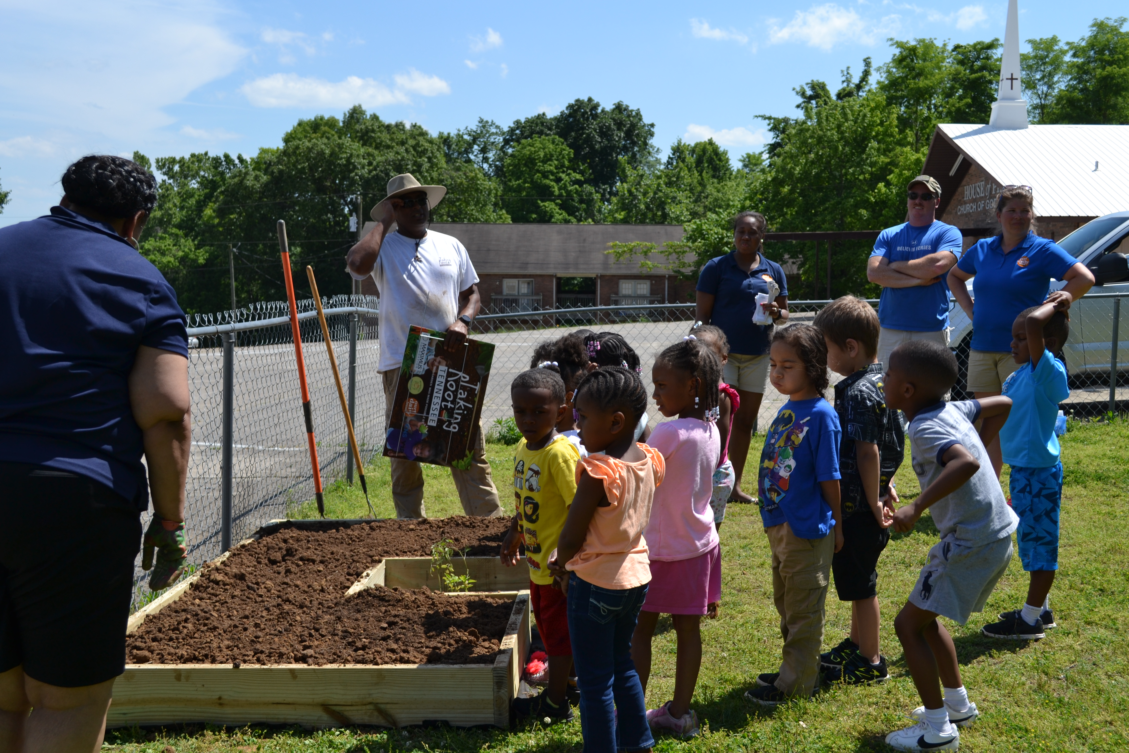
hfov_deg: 46.4
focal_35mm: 42
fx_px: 1317
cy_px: 376
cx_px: 564
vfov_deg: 31.9
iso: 100
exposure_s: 1/320
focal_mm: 28
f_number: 6.3
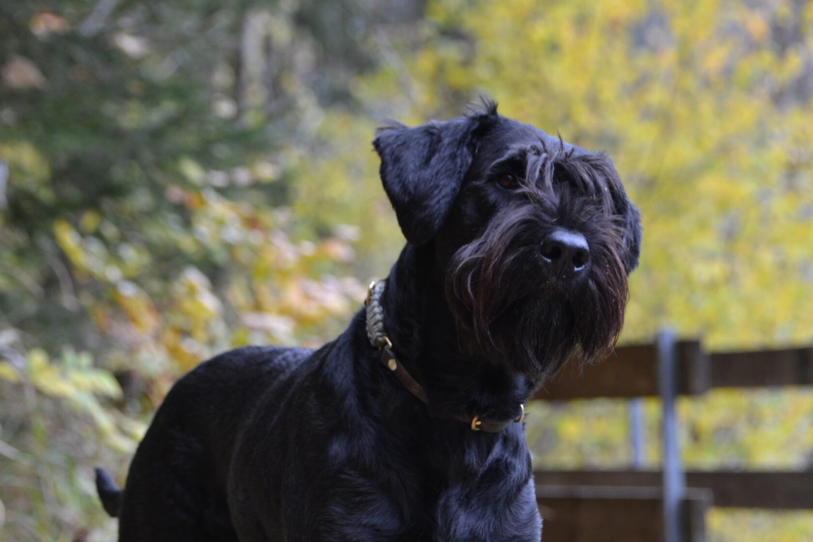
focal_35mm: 258
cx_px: 411
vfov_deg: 5.3
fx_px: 5826
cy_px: 488
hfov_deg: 8.0
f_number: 5.6
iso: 400
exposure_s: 1/80
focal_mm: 112
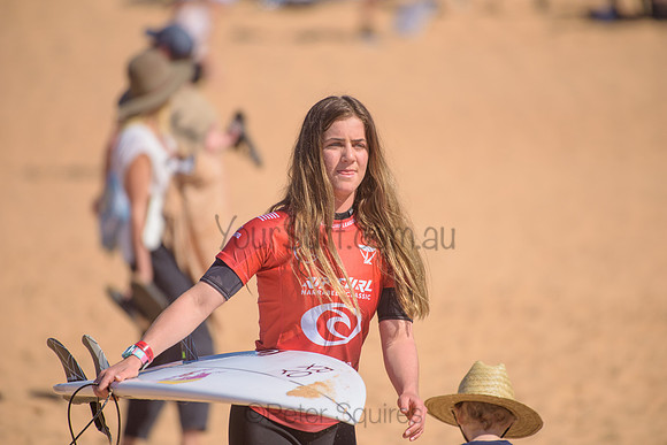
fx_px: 9266
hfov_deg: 4.1
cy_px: 222
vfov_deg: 2.8
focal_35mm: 500
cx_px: 334
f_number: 5.6
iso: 280
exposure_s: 1/2000
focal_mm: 500
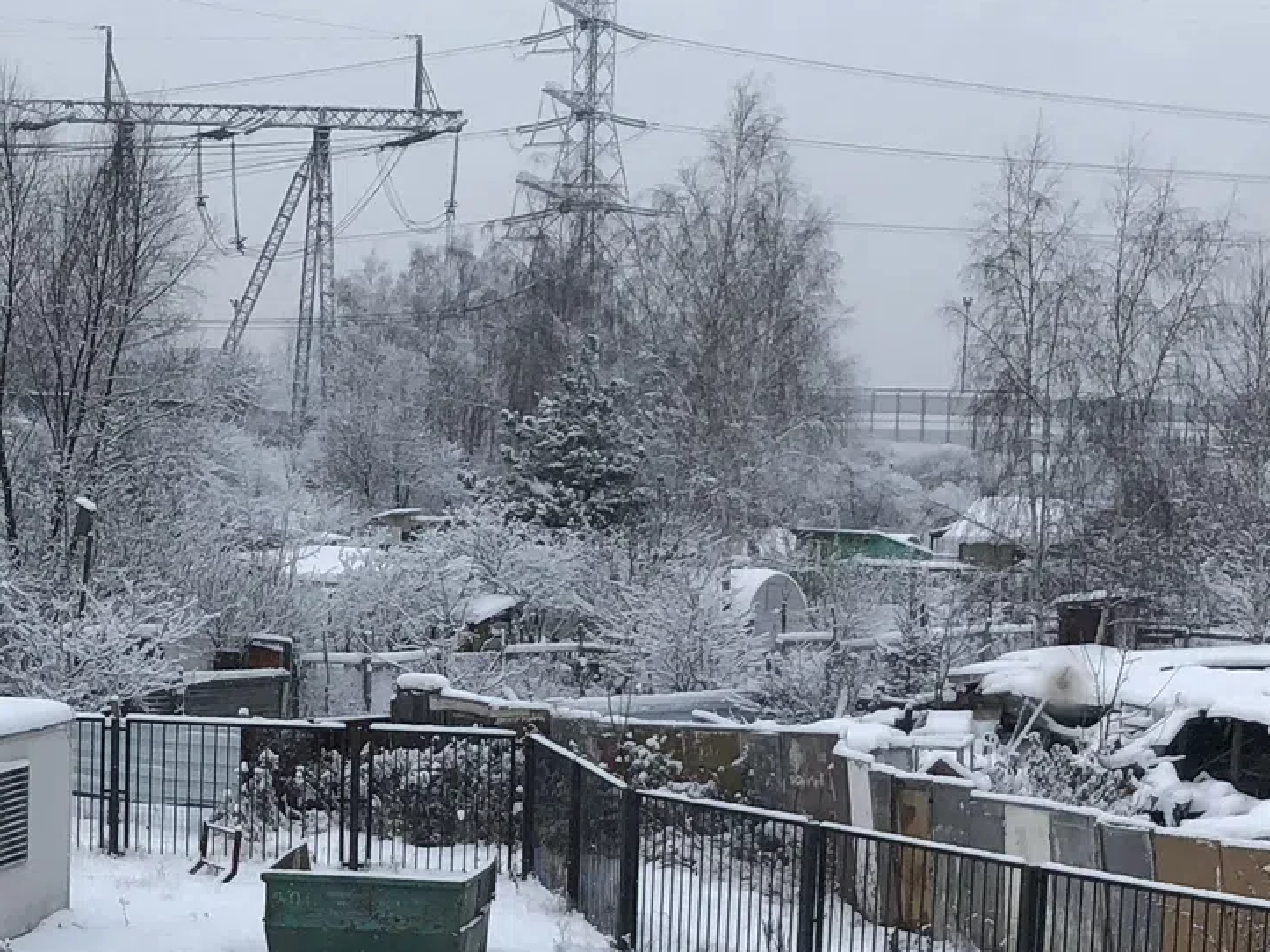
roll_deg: -1.8
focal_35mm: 93
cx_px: 67
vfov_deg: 15.8
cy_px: 669
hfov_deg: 20.5
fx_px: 3411
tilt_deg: -4.8
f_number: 1.8
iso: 20
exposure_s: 1/528
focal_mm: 4
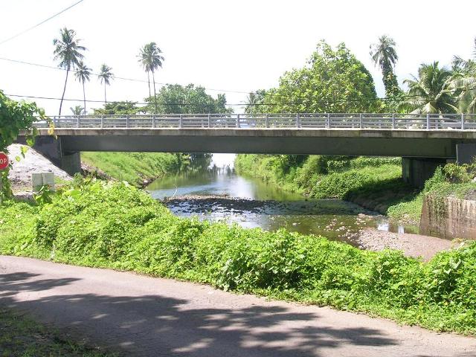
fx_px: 839
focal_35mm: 61
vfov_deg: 24.0
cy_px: 178
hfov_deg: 31.7
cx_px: 238
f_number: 5.9
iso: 71
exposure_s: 1/156
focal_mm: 9.3
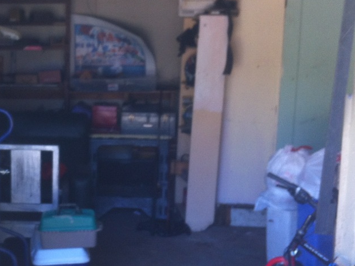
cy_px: 150
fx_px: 738
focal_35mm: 72
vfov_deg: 20.4
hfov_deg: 26.4
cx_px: 53
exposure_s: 1/33
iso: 100
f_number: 2.8
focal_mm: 3.85
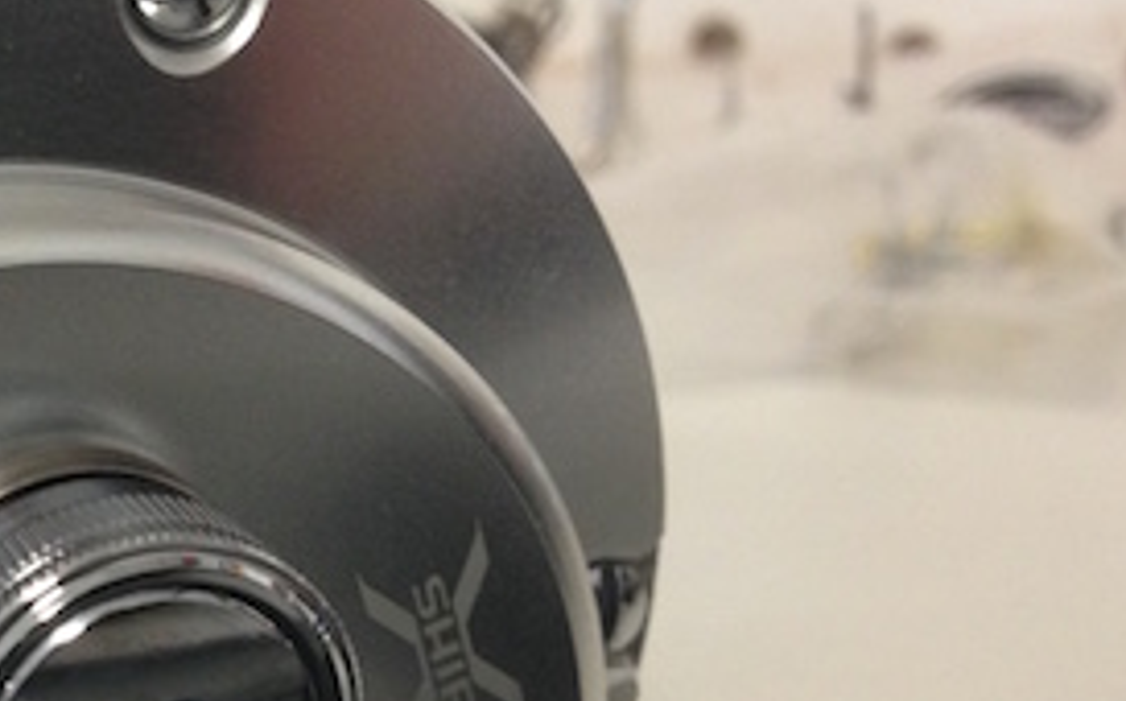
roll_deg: +4.0
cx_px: -103
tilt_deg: -28.1
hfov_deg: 25.0
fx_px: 2360
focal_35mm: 77
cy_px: 701
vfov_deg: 16.5
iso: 160
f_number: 2.4
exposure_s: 1/20
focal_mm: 4.12
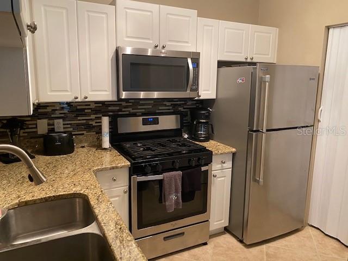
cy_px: 130
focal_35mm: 26
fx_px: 261
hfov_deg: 67.3
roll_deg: -1.6
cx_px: 174
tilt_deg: -10.1
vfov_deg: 53.1
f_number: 1.8
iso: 320
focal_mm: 4.25
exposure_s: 1/60
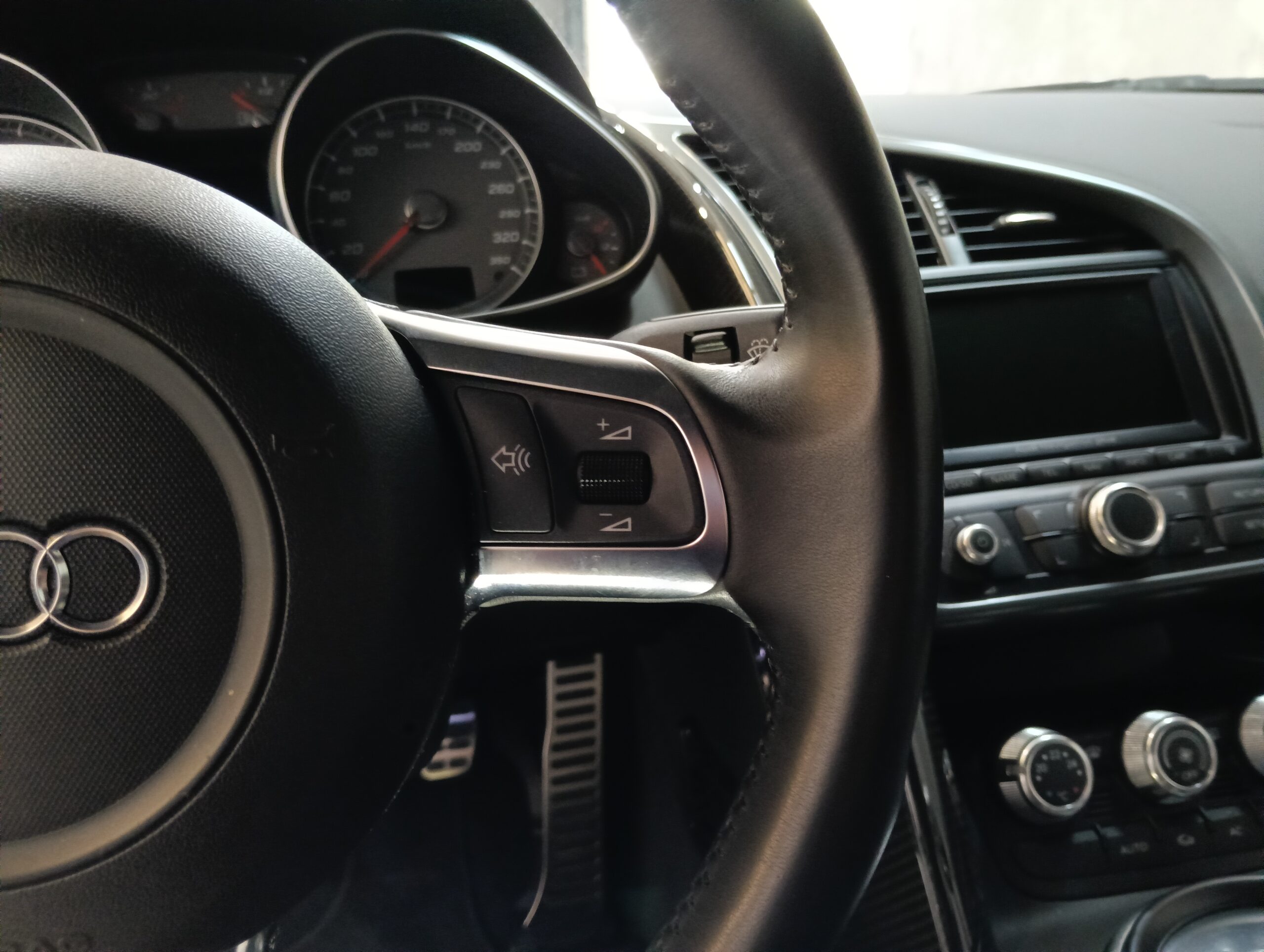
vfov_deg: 51.5
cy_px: 476
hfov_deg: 65.2
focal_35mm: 27
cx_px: 632
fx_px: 987
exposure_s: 1/16.7
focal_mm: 3.98
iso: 1250
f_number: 16
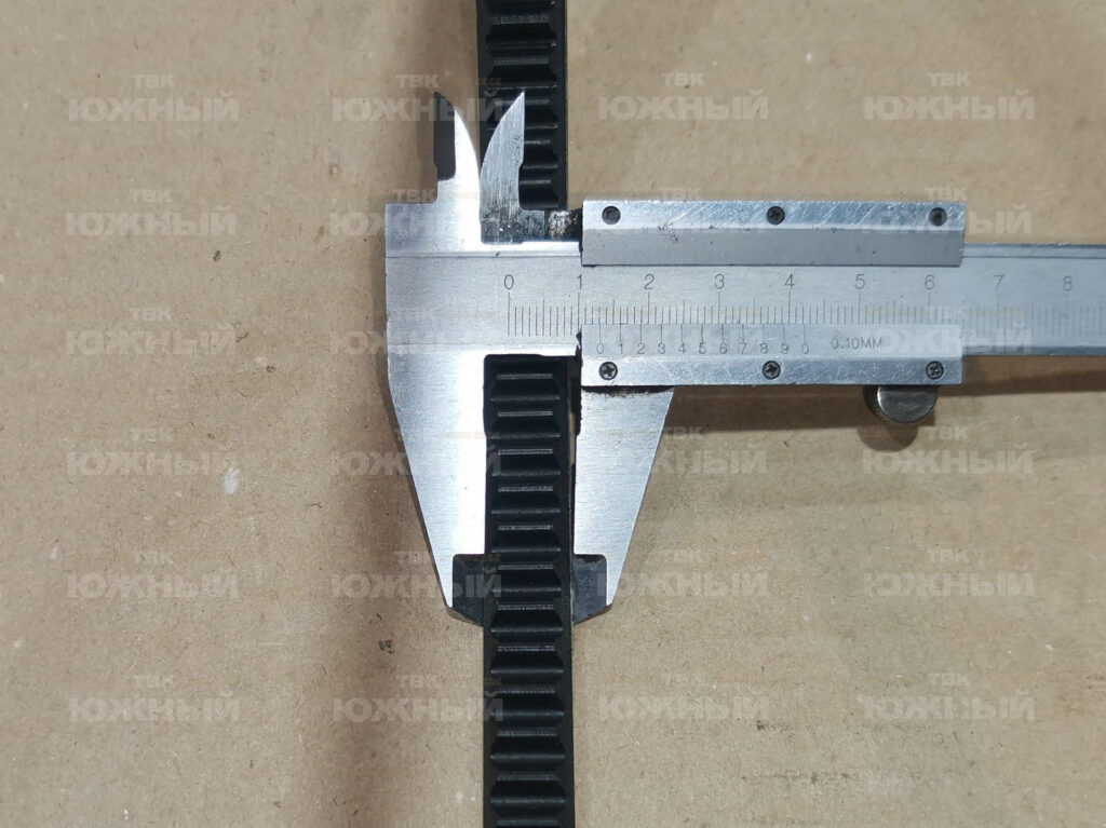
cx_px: 553
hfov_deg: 67.3
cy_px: 414
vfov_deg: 53.0
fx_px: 830
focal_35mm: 26
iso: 125
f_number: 1.4
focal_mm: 4.66
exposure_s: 1/100
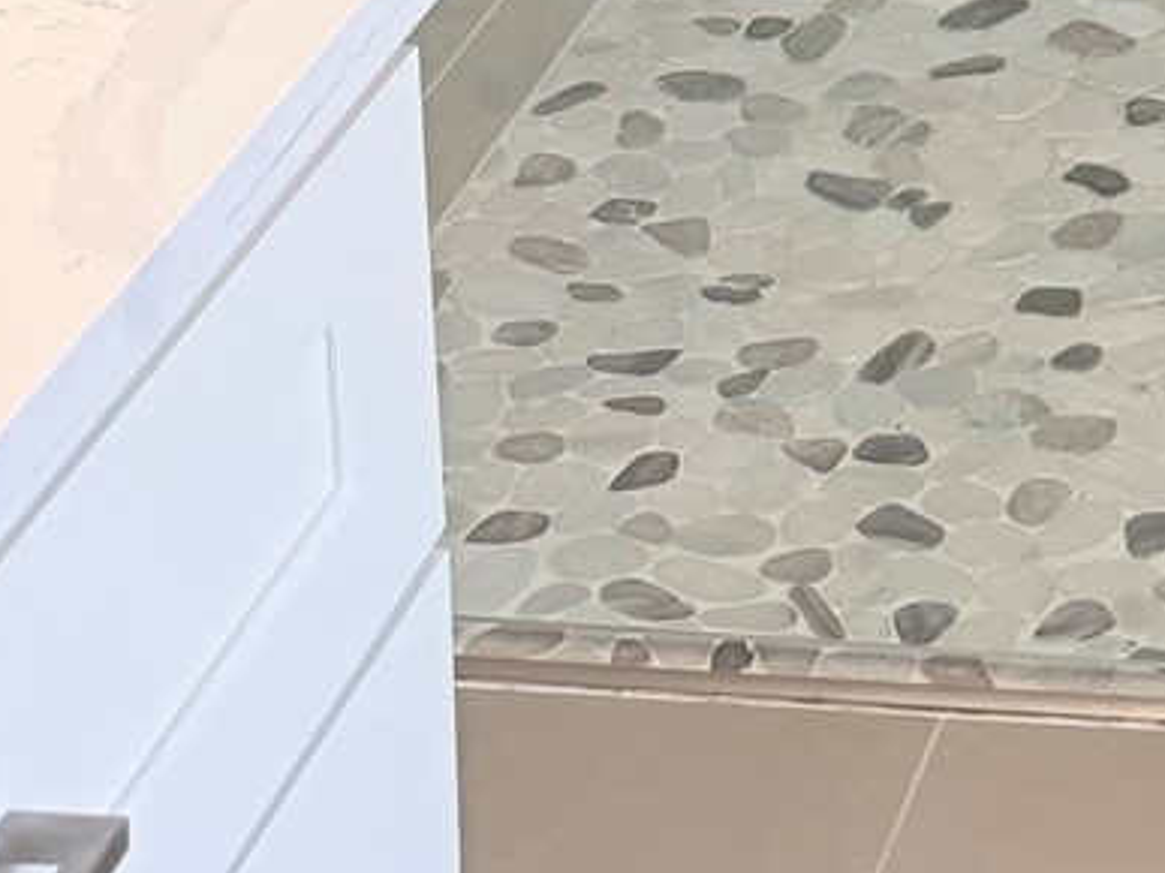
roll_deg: +0.4
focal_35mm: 127
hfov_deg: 14.8
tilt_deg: -6.5
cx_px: 1550
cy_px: -1484
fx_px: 4273
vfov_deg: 9.7
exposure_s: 1/226
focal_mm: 6.76
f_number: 1.78
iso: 200
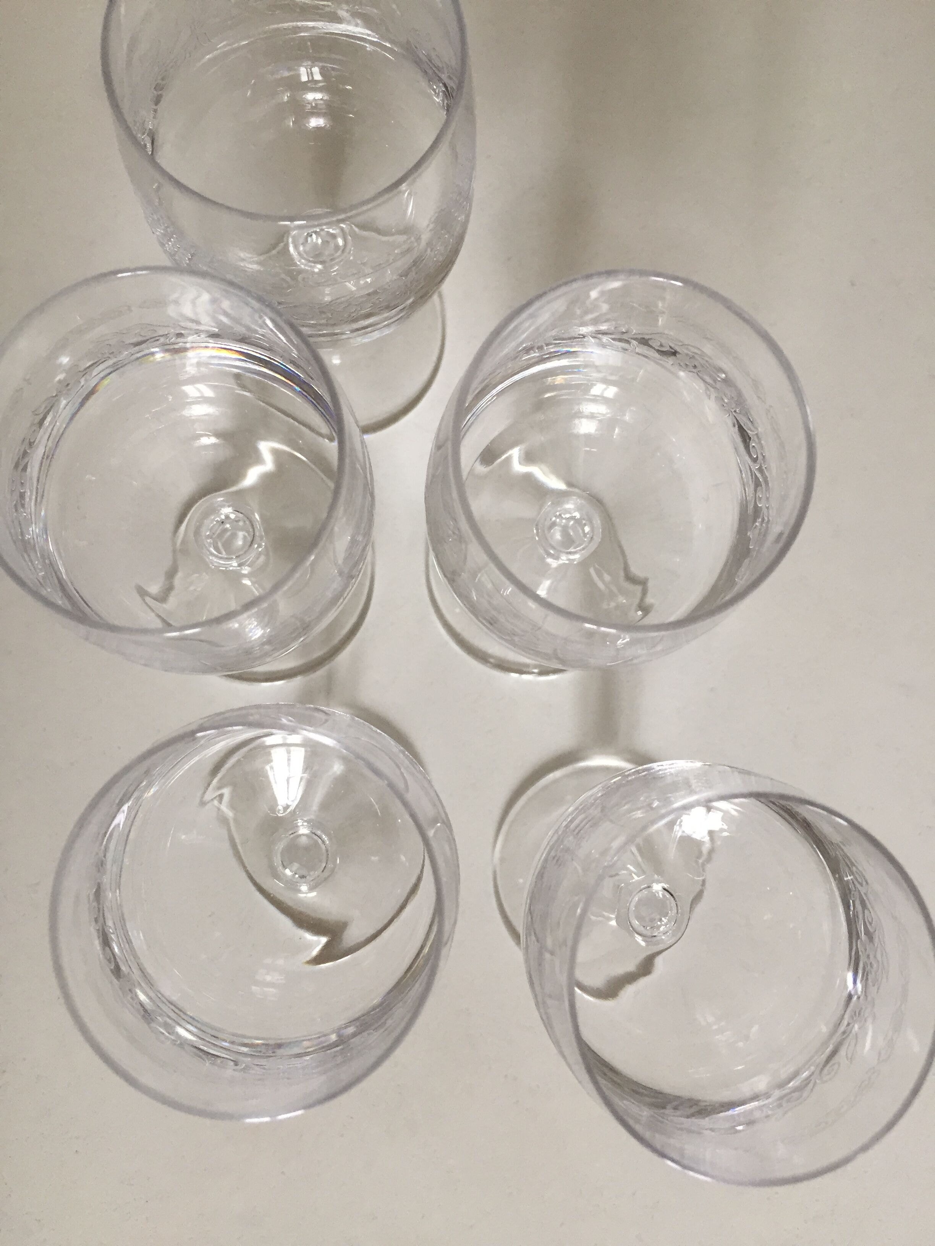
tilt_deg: -85.2
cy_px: 623
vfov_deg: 61.7
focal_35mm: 29
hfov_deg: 48.2
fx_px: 1044
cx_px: 468
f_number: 2.2
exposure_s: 1/33
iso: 50
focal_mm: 4.15
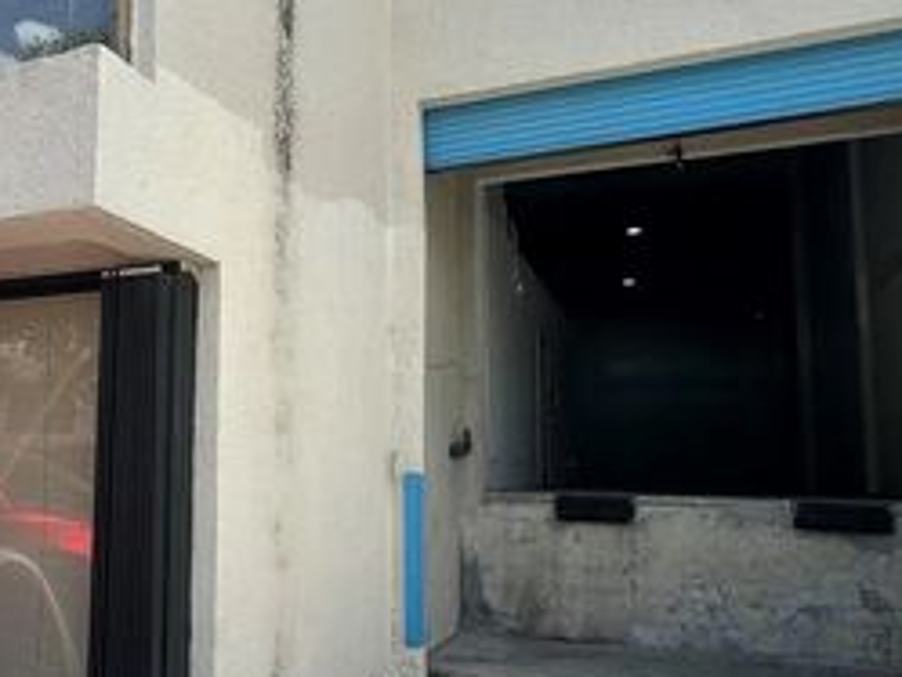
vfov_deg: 39.6
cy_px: 377
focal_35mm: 36
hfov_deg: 48.0
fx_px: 939
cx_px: 159
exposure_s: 1/749
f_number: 2.2
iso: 50
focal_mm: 2.22
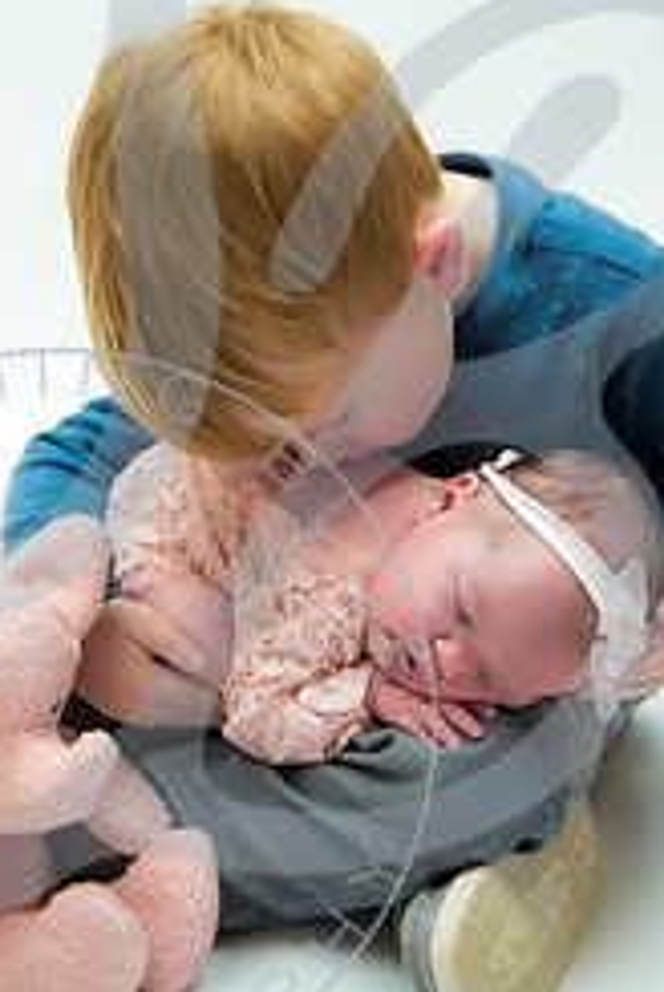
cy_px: 417
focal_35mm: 66
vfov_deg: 30.4
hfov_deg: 20.6
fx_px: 1821
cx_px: 243
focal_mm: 36
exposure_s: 1/125
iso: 200
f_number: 2.8
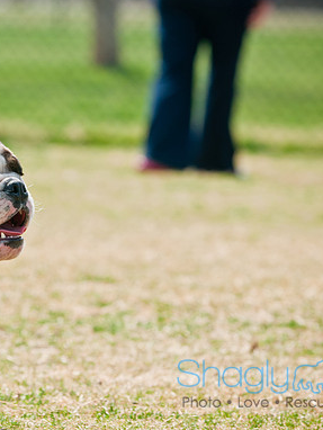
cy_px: 214
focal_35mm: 339
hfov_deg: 4.4
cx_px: 30
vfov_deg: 5.8
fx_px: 4210
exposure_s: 1/800
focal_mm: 155
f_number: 5
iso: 200
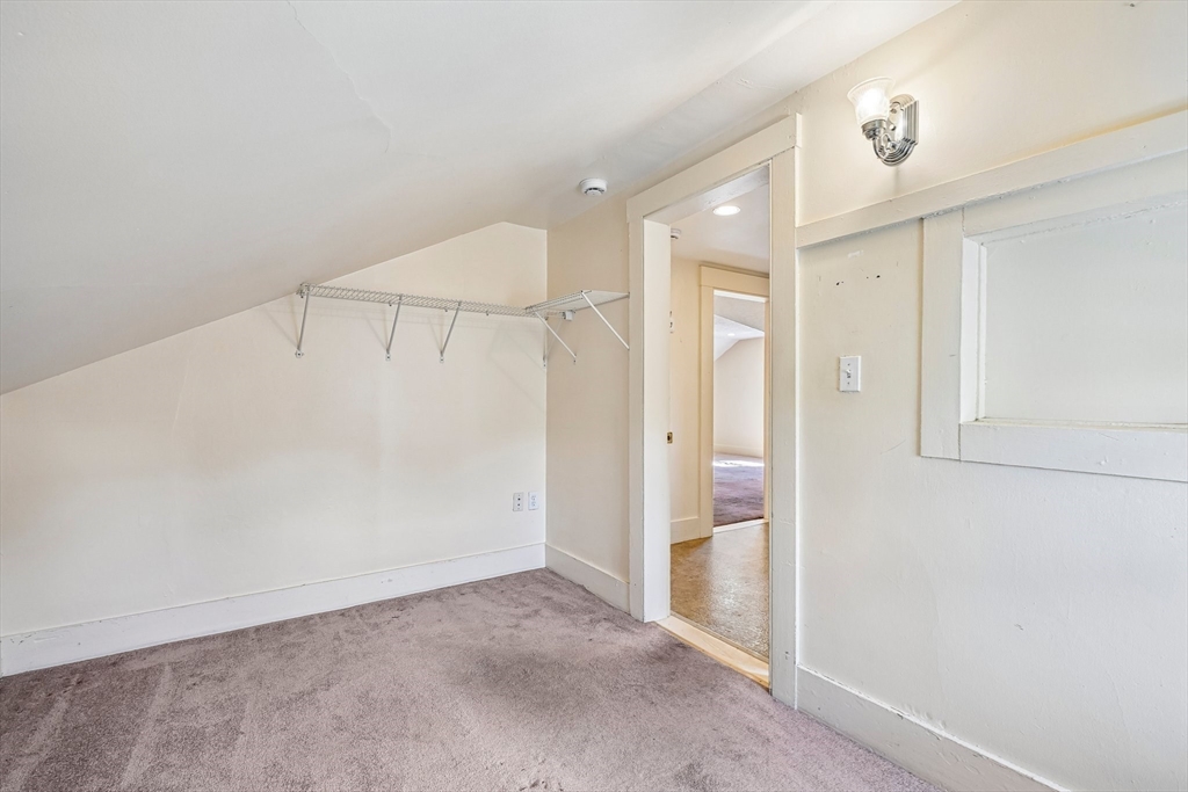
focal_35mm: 16
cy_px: 396
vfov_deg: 73.8
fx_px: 528
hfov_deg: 96.7
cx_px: 594
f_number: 8
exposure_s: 1/20
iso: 400
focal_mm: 16
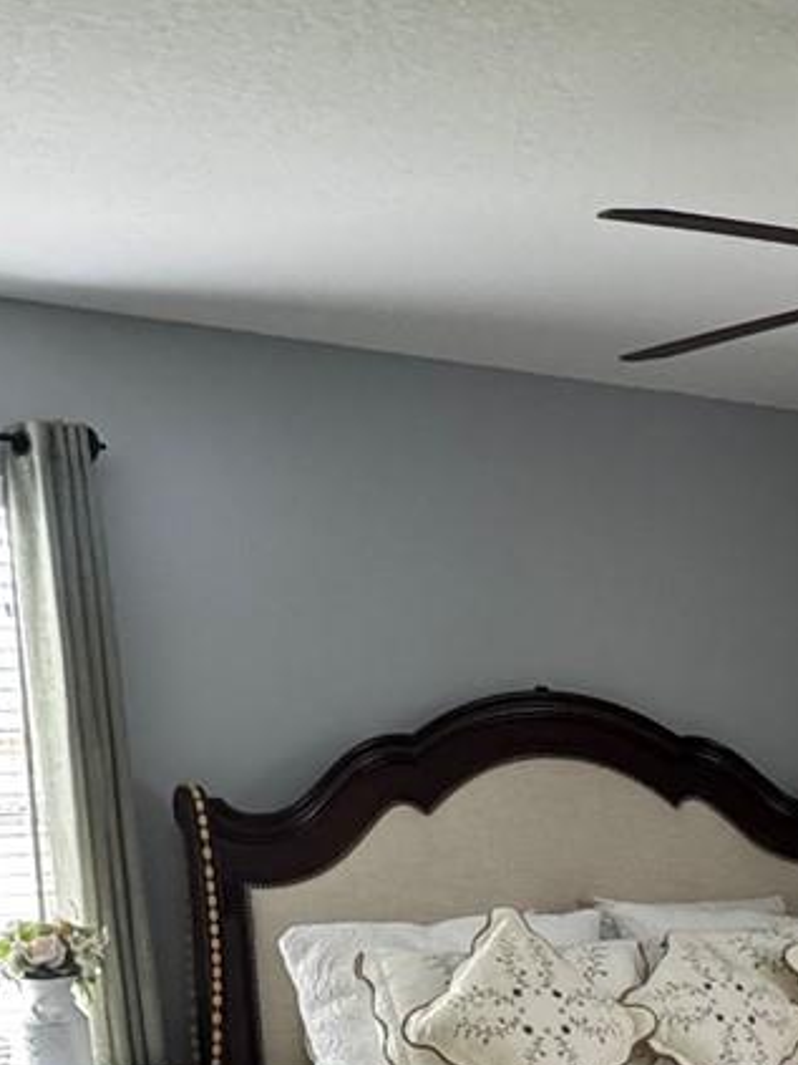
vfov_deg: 31.1
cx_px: 675
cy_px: 1241
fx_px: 1630
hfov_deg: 26.8
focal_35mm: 53
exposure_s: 1/120
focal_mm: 2.22
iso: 320
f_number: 2.2
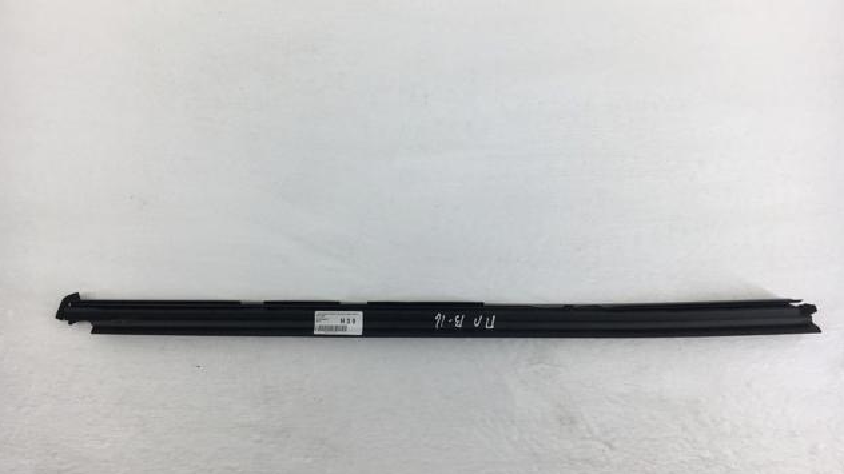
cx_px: 421
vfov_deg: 36.6
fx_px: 716
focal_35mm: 32
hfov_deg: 61.0
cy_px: 224
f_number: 2.2
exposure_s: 1/100
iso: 32
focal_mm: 4.15
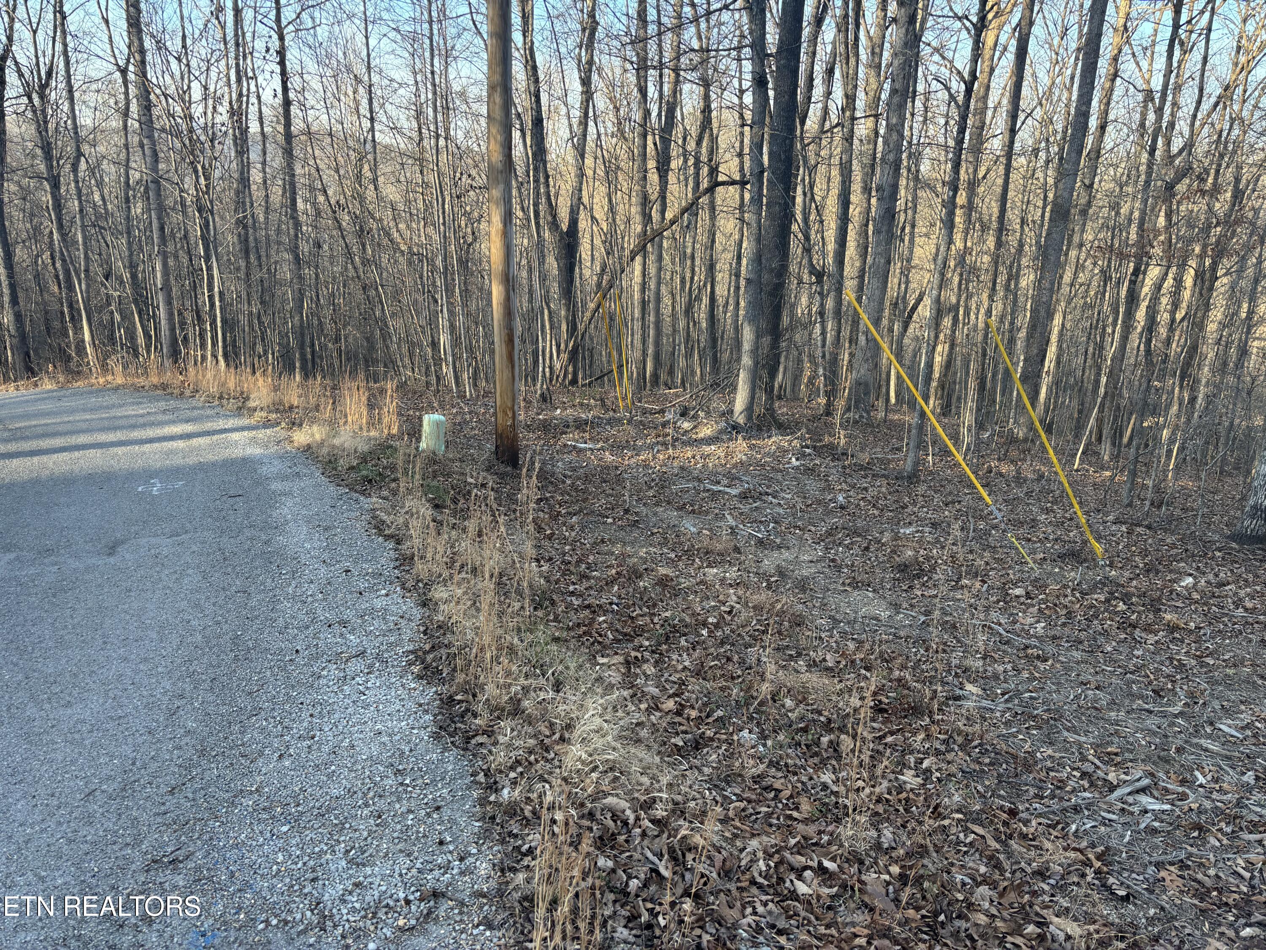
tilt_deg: -15.3
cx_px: 633
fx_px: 951
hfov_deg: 67.3
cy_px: 475
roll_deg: -2.8
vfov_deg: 53.1
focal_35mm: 26
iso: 40
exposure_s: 1/262
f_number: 1.6
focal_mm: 5.96
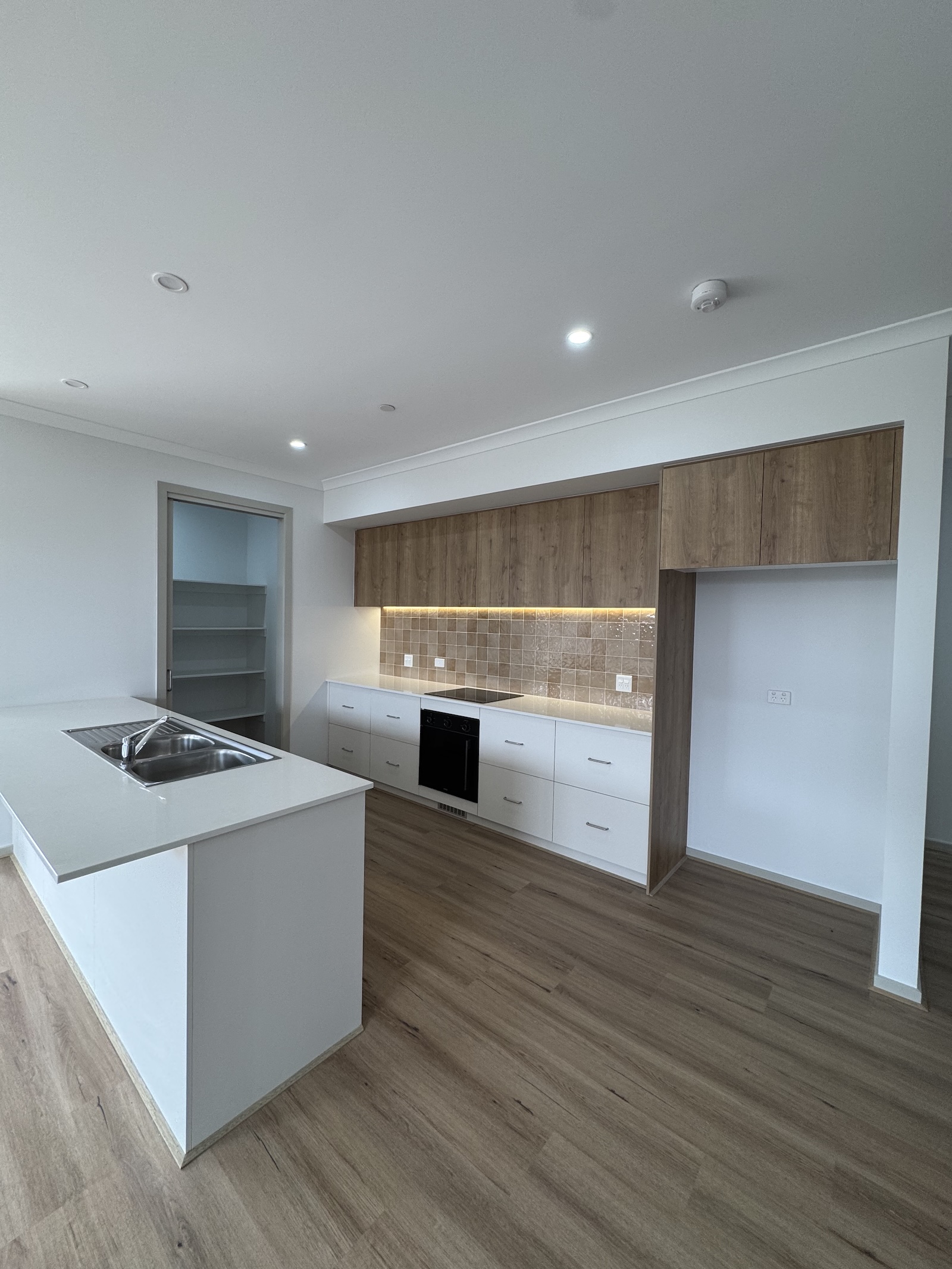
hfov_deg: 85.7
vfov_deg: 102.1
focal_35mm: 14
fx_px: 513
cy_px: 634
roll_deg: -1.4
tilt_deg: -0.9
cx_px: 476
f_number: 2.2
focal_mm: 2.22
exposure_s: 1/100
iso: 125
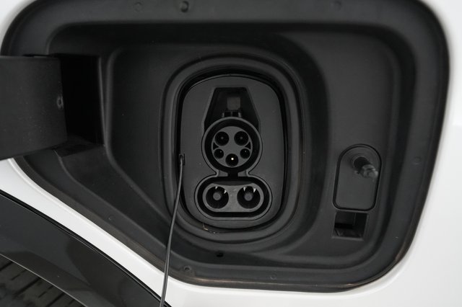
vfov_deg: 51.2
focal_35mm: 25
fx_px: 321
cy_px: 154
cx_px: 231
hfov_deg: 71.5
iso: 6400
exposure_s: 1/100
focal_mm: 25
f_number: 4.5
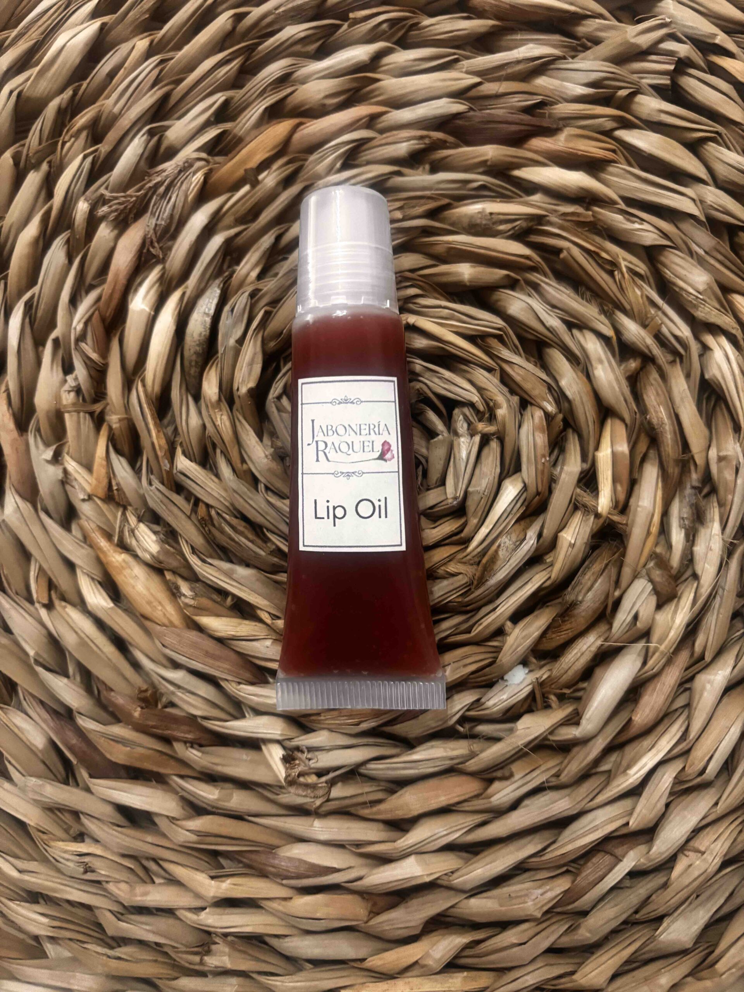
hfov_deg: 53.1
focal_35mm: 26
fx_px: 745
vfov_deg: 67.3
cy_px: 496
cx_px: 372
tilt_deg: -83.5
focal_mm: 5.96
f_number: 1.6
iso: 500
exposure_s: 1/33
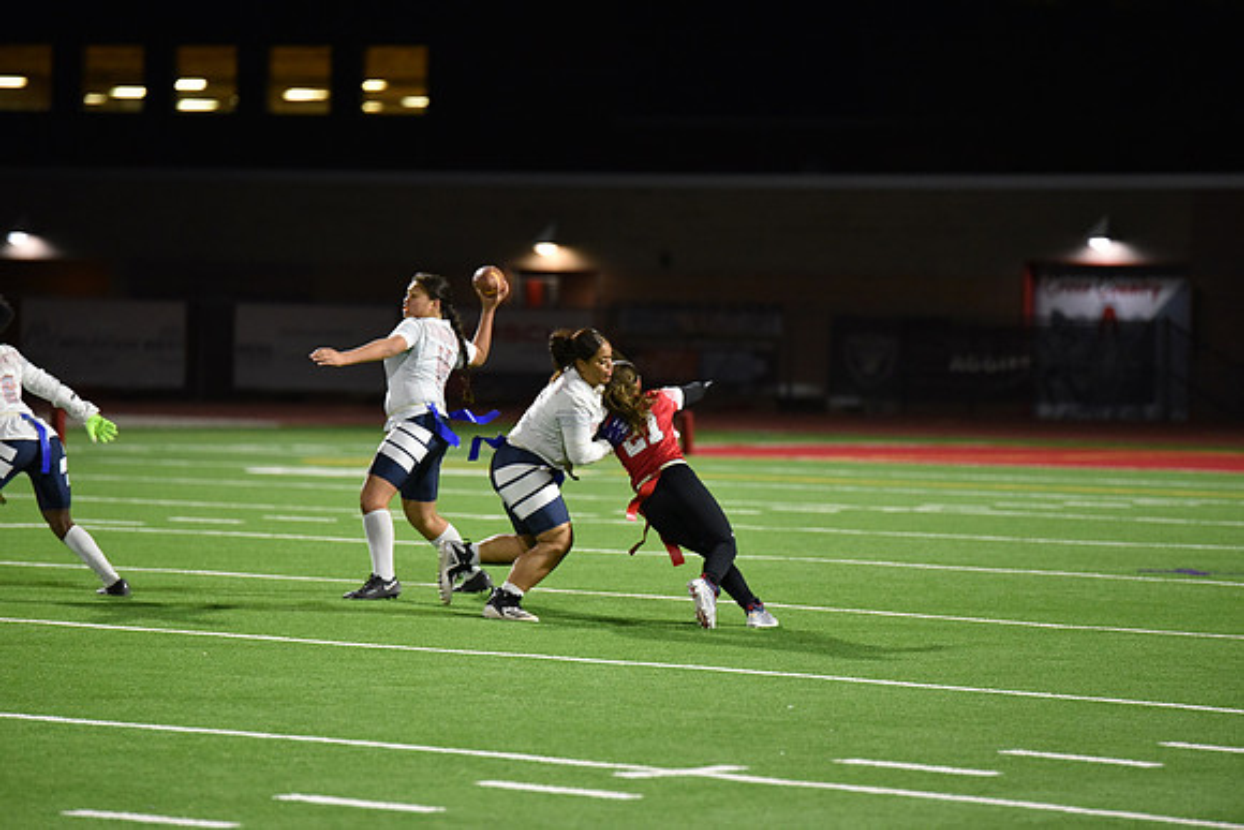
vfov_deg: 6.9
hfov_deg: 10.3
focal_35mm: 200
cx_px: 622
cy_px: 415
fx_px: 6912
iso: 5000
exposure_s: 1/640
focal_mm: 200
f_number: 2.8
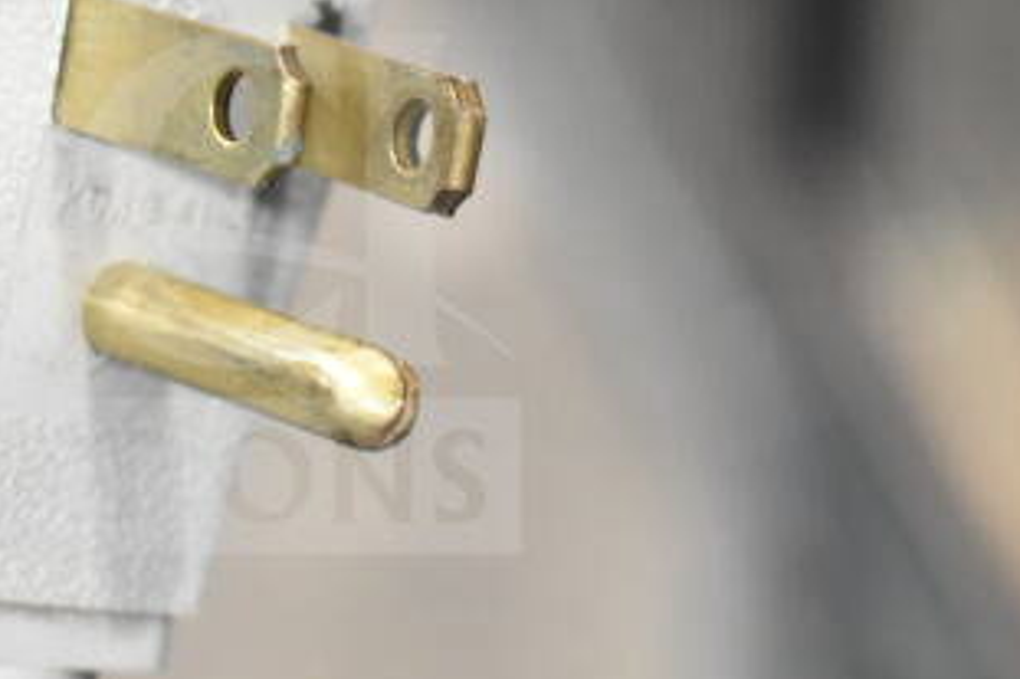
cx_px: 151
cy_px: 294
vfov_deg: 8.5
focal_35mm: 162
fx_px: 4587
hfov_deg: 12.6
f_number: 5.6
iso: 4500
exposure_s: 1/100
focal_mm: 55
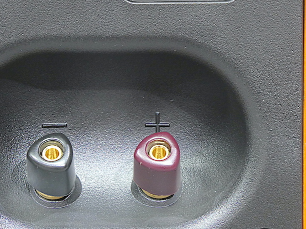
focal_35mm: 237
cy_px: 74
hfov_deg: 8.3
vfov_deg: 6.3
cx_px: 102
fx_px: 2095
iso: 200
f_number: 5.4
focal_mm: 27.1
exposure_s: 1/1.3
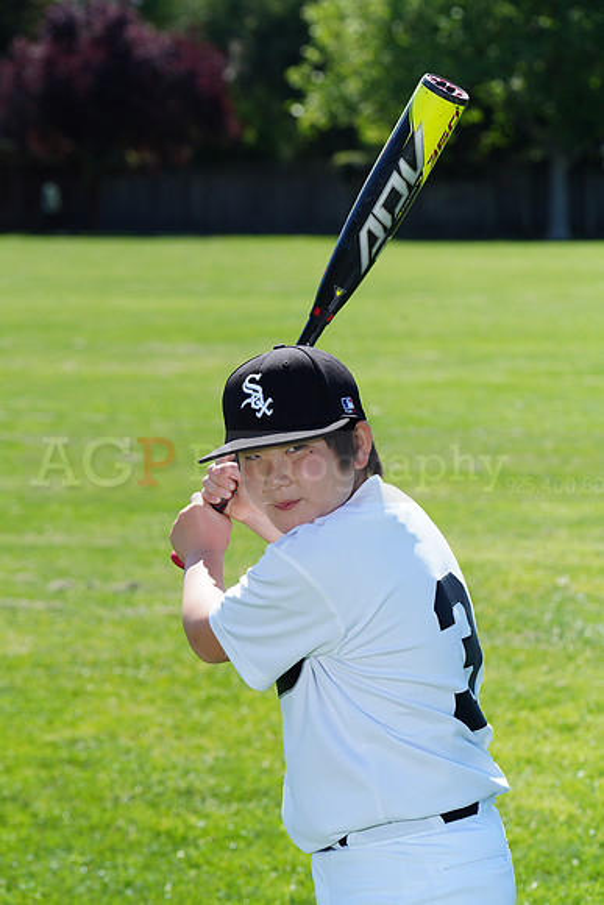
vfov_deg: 13.2
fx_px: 3923
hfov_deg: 8.8
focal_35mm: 156
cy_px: 452
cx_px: 302
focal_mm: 156
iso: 200
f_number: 9
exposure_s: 1/250
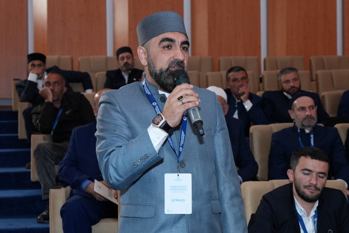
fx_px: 504
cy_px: 116
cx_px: 174
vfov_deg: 26.0
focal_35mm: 52
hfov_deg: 38.2
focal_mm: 35
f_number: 4
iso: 2000
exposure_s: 1/160
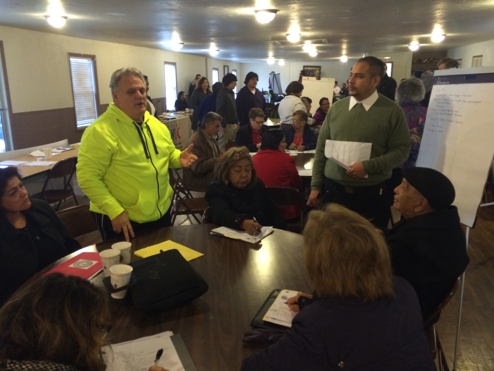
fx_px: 414
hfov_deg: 61.7
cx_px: 247
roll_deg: +2.1
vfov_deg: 48.2
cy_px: 186
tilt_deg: -13.7
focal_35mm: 29
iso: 320
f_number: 2.2
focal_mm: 4.15
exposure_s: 1/17
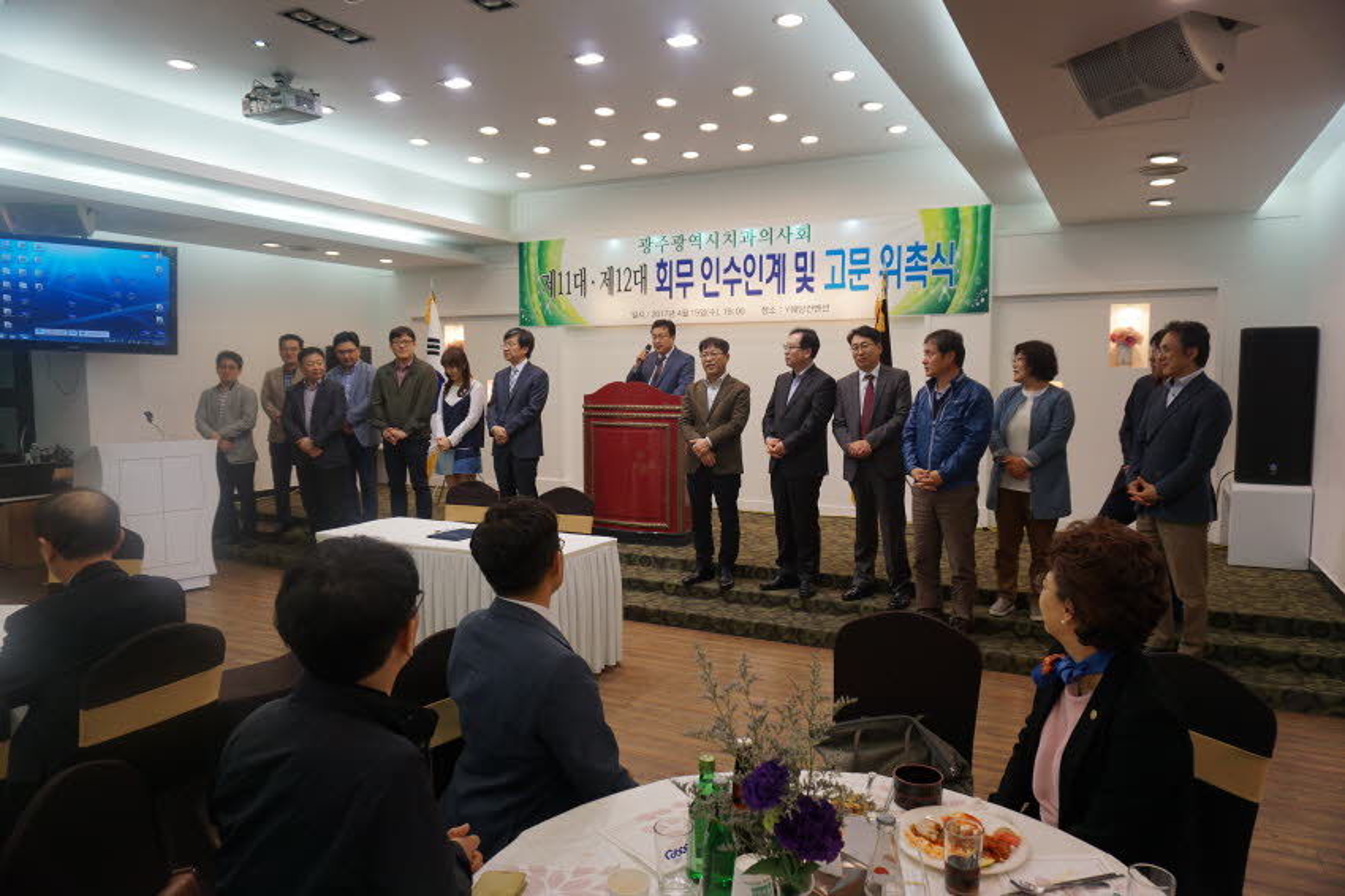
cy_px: 448
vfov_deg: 53.1
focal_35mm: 24
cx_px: 672
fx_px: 896
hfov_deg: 73.8
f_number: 4
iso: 250
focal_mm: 16
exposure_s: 1/60
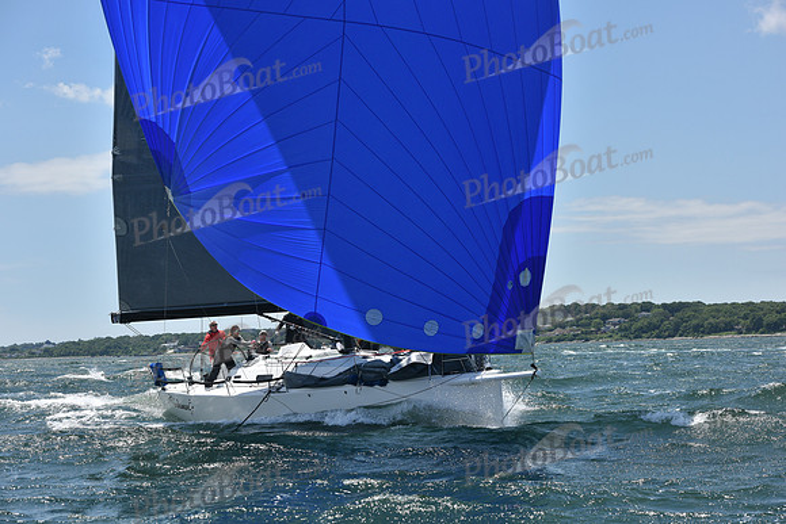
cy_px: 262
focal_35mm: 70
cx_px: 393
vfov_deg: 19.5
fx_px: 1529
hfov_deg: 28.8
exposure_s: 1/1250
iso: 250
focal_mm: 70
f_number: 8
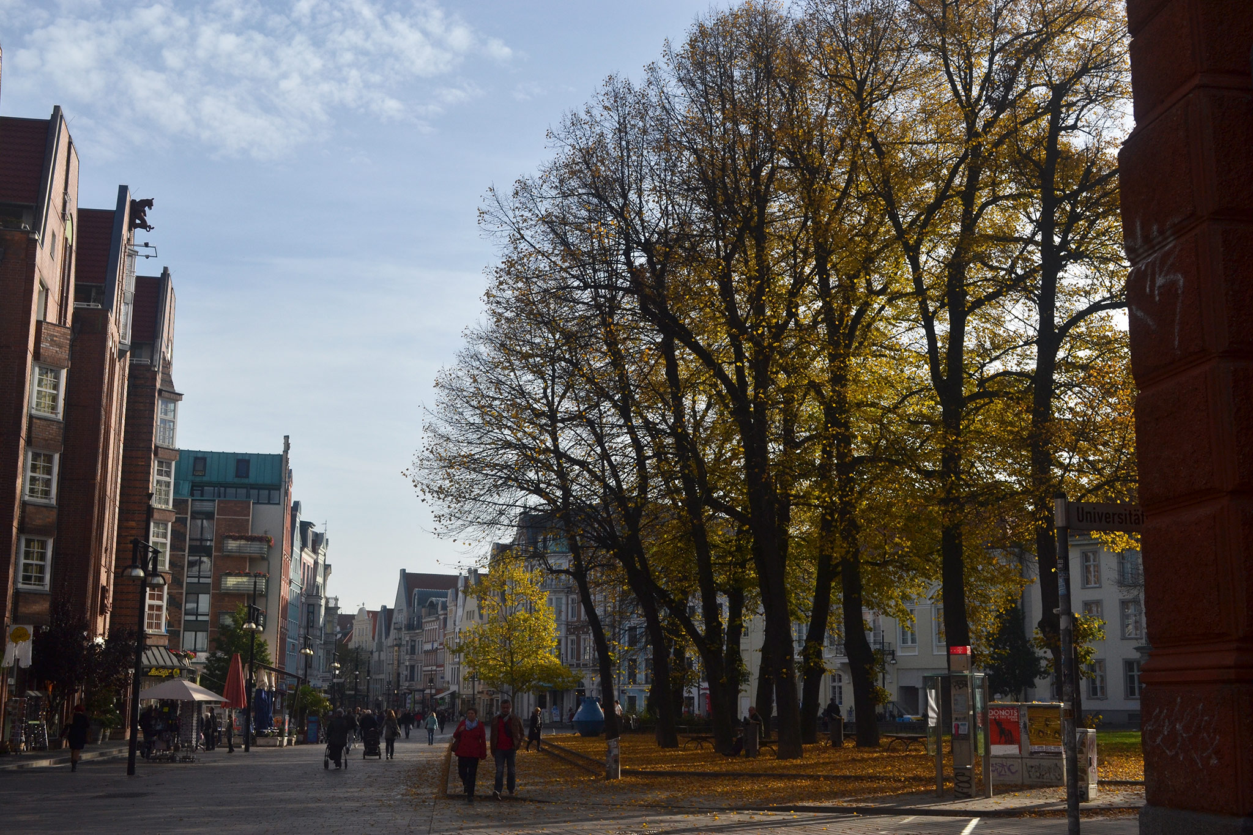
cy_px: 418
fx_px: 1462
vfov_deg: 31.9
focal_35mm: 42
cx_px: 626
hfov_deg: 46.4
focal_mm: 28
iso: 200
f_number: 11
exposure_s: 1/500
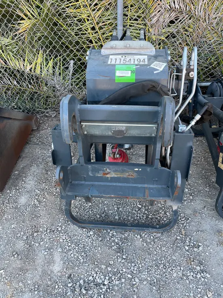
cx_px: 112
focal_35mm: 26
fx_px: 223
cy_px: 149
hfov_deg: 53.1
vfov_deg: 67.3
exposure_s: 1/121
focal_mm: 5.1
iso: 40
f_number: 1.6
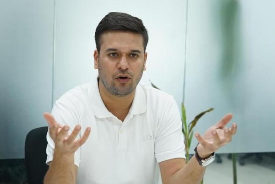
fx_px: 413
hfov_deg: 36.9
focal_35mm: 54
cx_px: 138
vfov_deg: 25.1
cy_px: 92
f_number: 4
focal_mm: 54
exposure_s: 1/160
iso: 1250
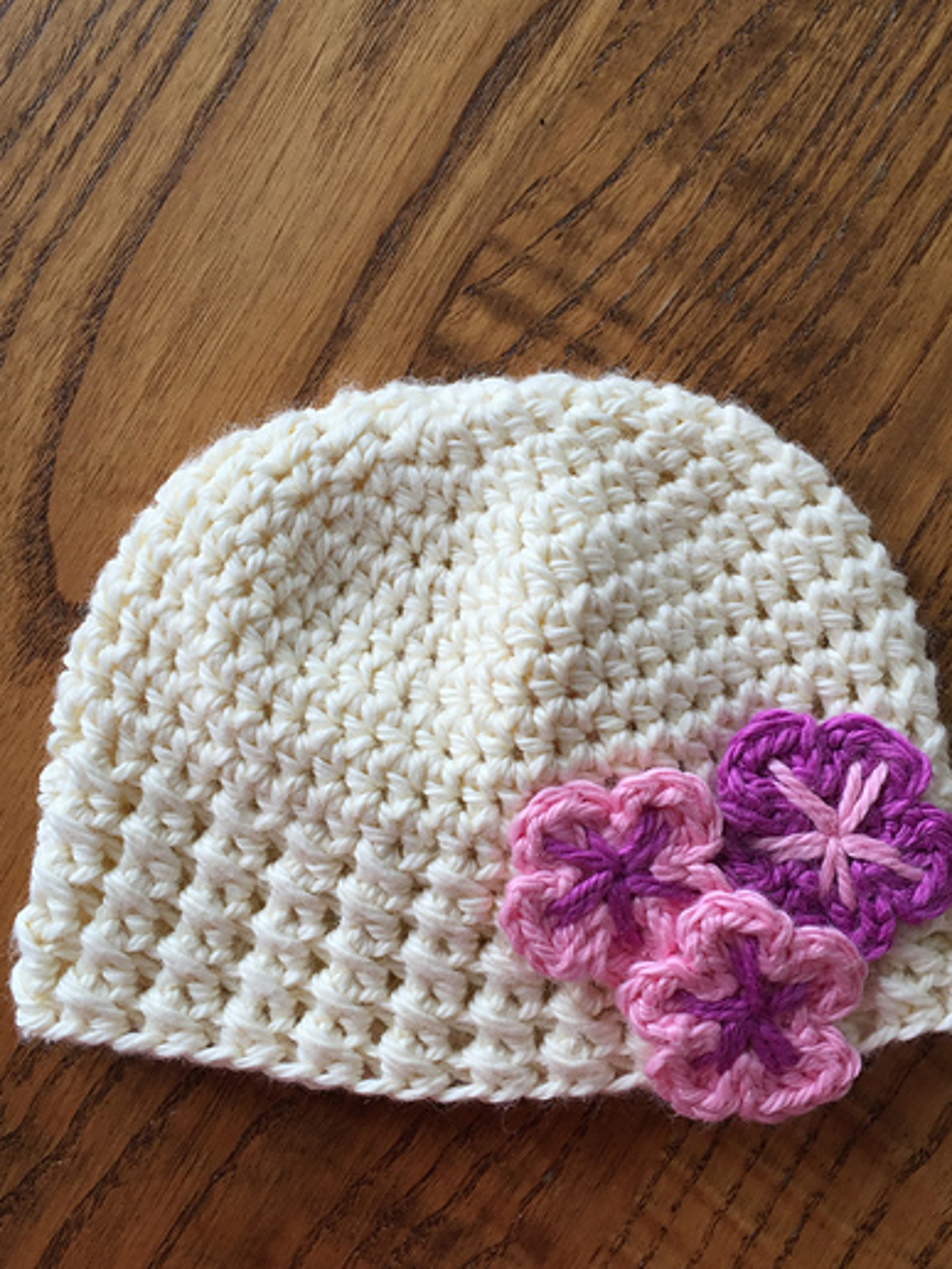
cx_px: 499
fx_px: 1320
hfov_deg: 39.6
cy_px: 664
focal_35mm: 36
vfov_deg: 51.3
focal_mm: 4.15
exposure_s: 1/188
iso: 32
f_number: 2.2
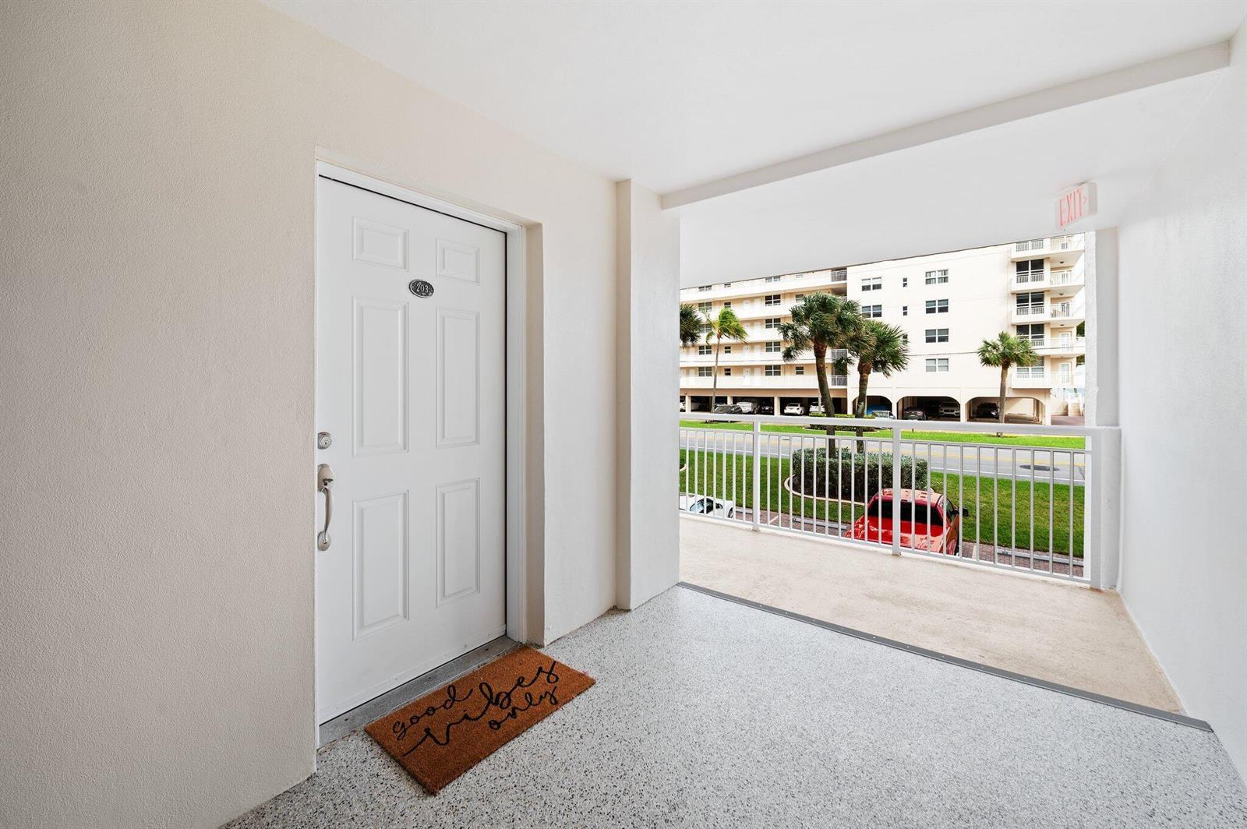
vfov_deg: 81.1
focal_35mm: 14
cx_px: 624
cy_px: 414
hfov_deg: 104.3
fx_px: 485
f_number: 8
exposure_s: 1/40
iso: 200
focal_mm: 14
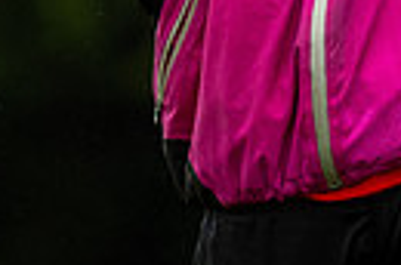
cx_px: 185
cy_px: -276
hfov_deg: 1.5
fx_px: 14923
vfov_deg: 1.0
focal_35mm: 1343
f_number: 4
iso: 640
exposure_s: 1/500
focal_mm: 300
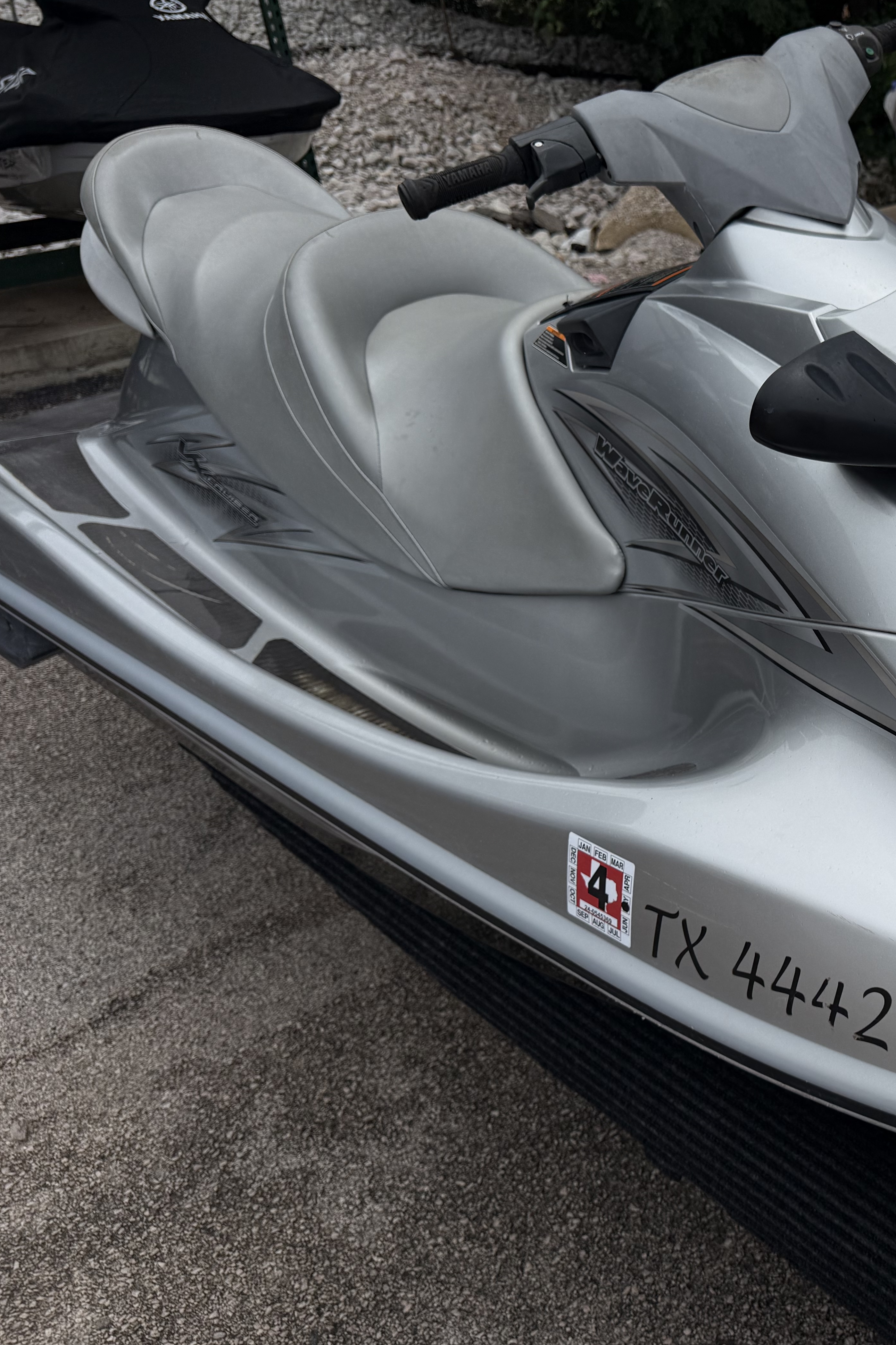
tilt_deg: -29.9
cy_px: 678
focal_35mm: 34
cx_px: 911
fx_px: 1269
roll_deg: +2.8
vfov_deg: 55.8
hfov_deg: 35.0
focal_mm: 6.76
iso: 80
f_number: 1.78
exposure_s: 1/10309
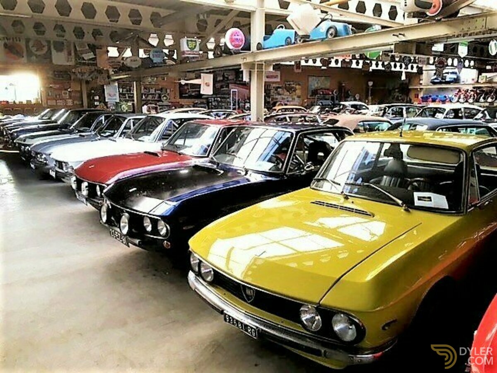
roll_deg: -0.8
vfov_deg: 48.2
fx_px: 416
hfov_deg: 61.7
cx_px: 248
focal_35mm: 29
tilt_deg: -11.8
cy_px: 186
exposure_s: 1/33
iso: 25
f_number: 2.2
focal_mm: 4.15
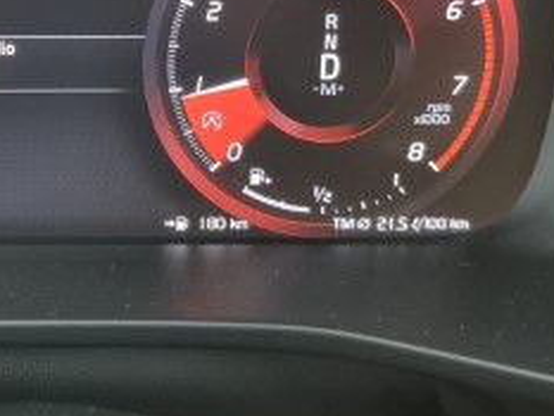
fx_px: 1057
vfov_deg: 21.9
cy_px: 57
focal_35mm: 66
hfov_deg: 27.9
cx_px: 17
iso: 640
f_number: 1.8
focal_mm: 6.7
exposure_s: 1/25
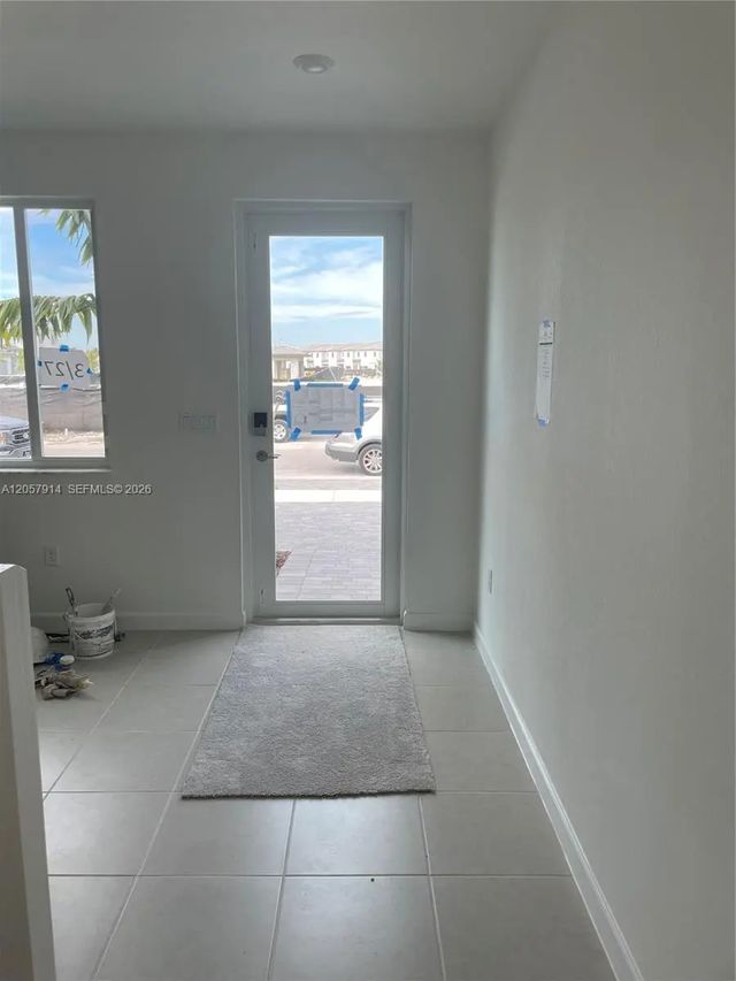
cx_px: 368
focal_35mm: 26
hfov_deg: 53.1
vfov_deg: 67.3
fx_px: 737
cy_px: 490
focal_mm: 4.2
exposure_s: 1/230
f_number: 1.6
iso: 32
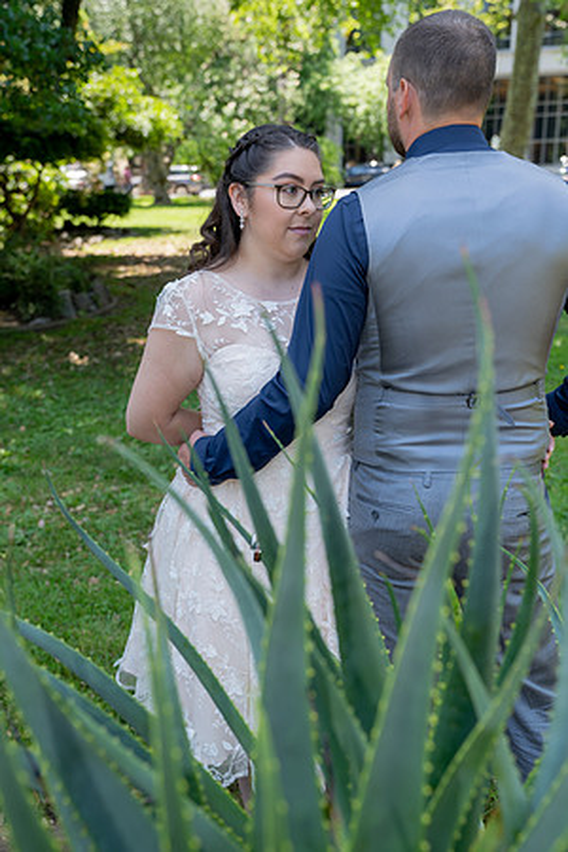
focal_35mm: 41
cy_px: 426
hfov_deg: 32.6
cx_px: 284
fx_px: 970
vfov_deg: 47.4
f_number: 4
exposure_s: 1/250
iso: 250
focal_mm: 41
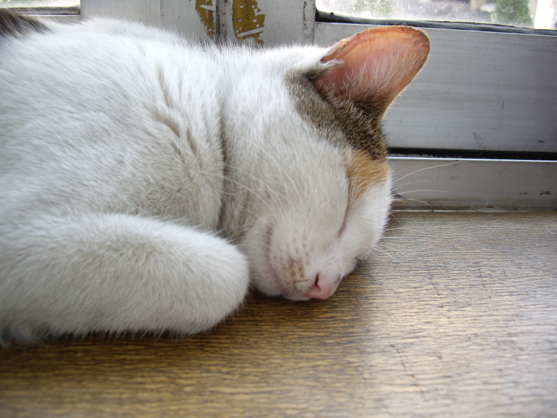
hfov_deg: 49.0
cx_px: 278
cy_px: 209
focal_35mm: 38
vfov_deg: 37.7
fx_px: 611
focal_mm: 7.9
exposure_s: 1/80
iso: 200
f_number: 2.8
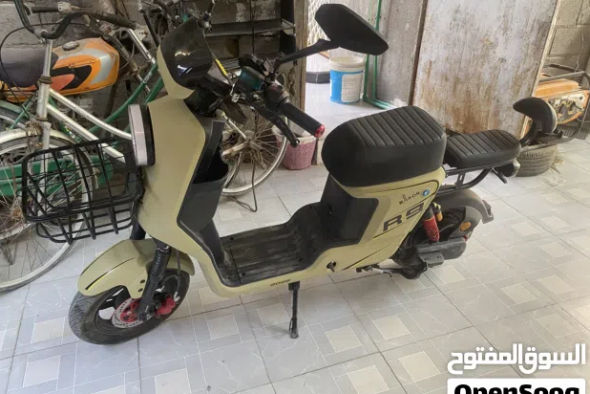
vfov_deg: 46.4
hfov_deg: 65.5
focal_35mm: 28
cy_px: 206
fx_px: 459
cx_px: 304
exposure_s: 1/95
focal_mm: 4.25
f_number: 1.8
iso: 125
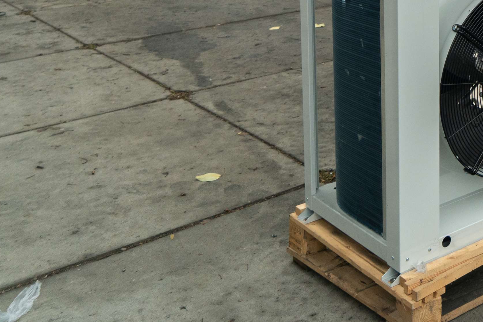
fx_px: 805
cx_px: 517
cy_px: -64
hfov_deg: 30.3
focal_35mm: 60
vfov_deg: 21.1
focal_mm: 24
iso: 800
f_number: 4
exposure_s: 1/125
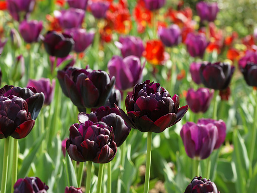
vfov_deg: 9.1
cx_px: 134
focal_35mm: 163
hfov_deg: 12.1
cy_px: 96
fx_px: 1210
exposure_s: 1/125
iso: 250
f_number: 8
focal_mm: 100
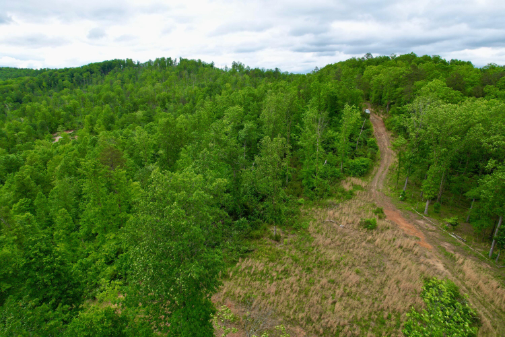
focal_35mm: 22
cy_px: 168
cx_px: 252
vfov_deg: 57.2
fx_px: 309
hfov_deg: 78.6
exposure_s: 1/350
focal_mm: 8.38
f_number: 2.8
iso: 110
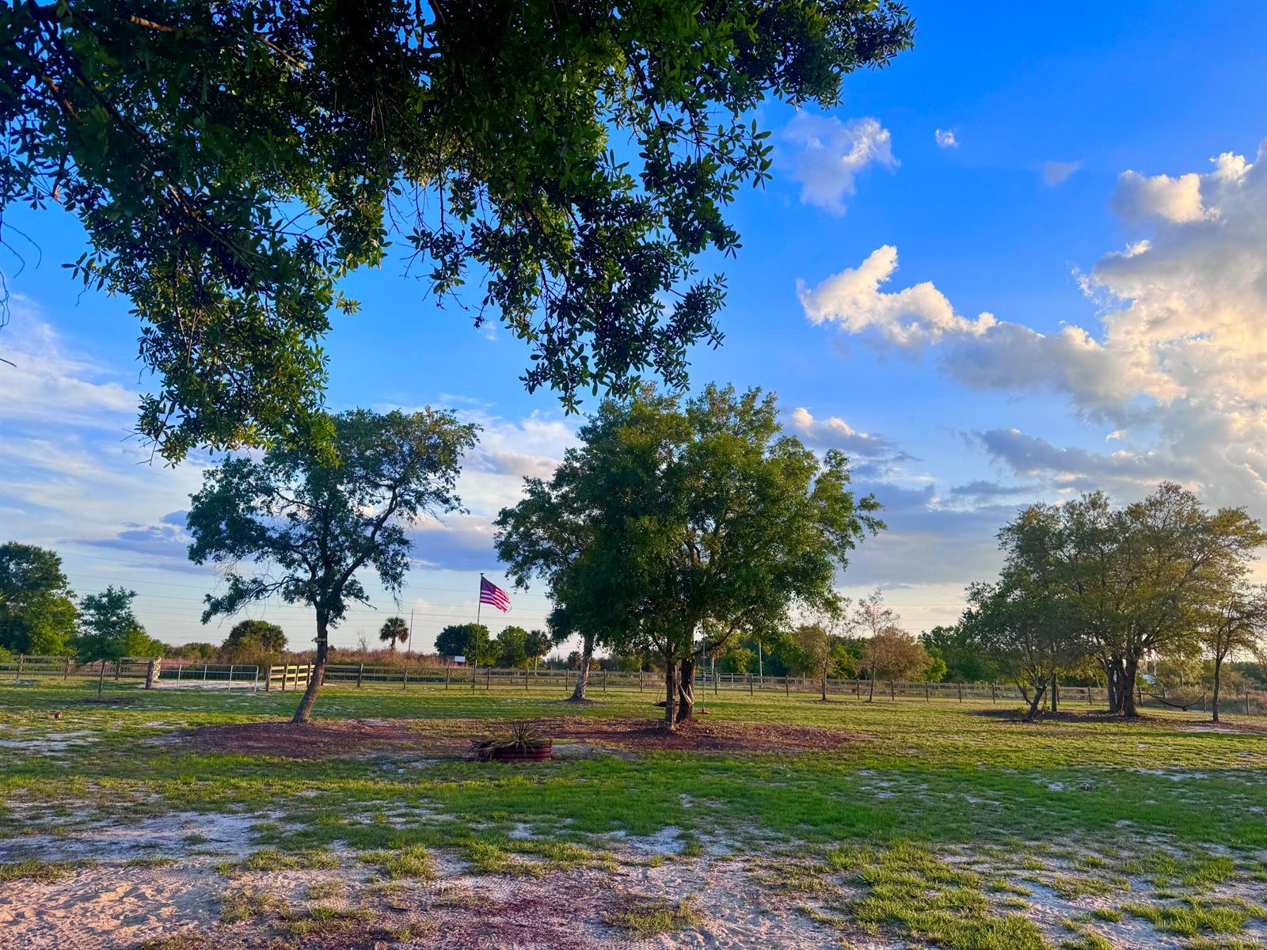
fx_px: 878
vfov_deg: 56.8
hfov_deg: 71.6
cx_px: 634
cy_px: 475
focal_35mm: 24
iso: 80
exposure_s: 1/1339
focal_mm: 6.76
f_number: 1.78
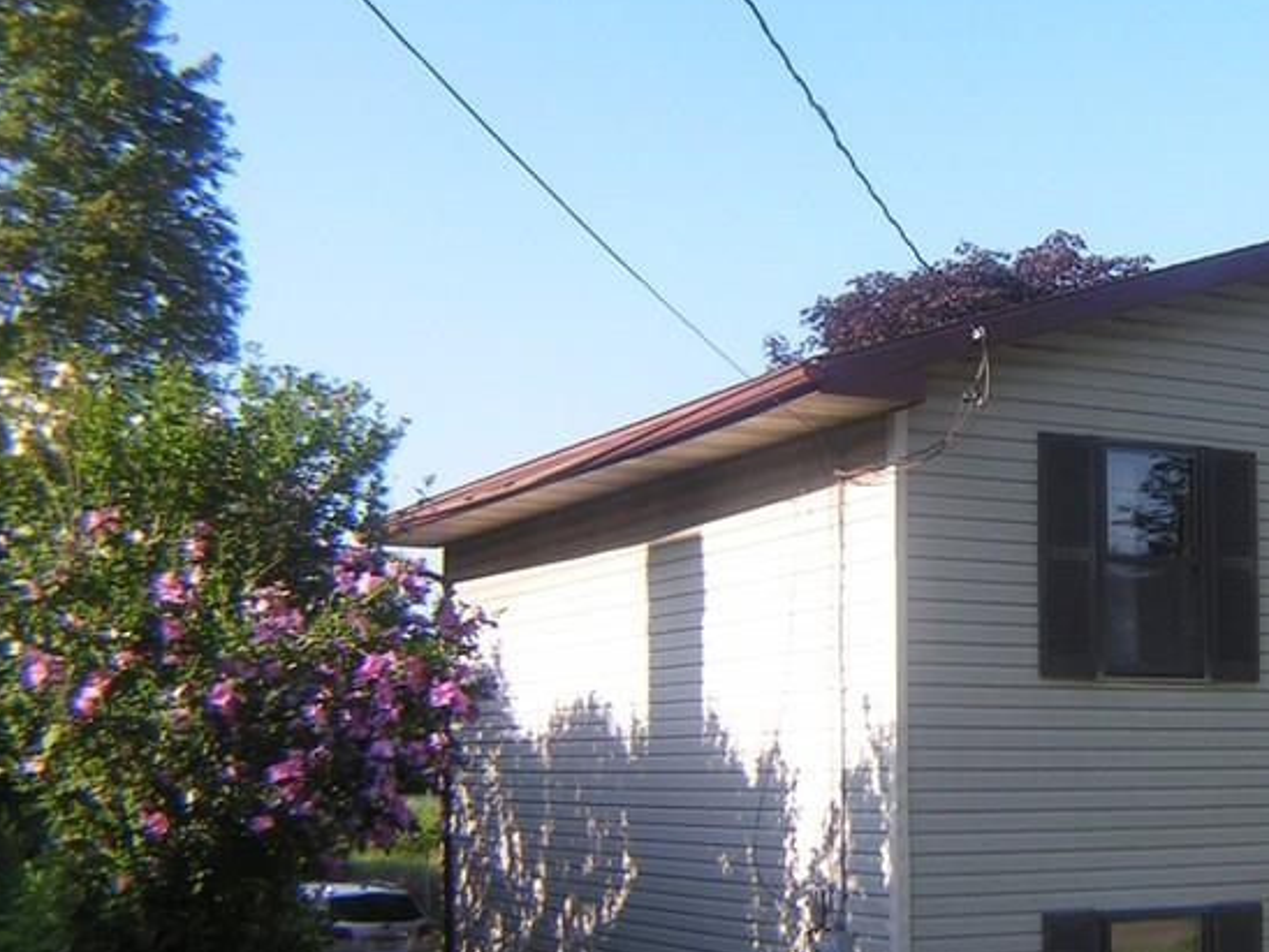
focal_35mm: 71
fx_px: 2603
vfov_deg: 20.7
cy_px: 486
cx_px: 1149
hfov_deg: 26.5
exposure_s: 1/160
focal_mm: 6.3
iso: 50
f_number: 5.6
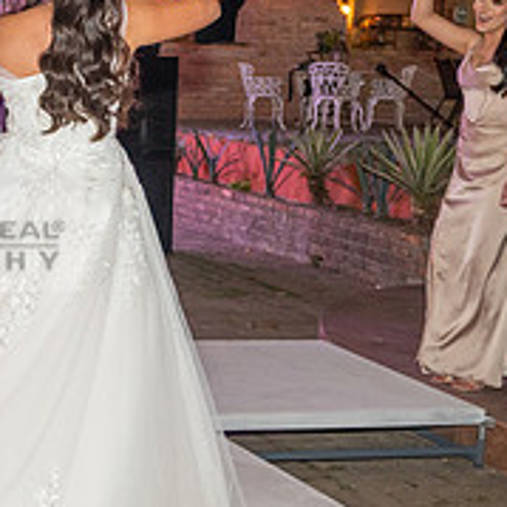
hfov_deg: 20.5
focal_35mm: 77
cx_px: -156
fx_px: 1276
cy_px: 222
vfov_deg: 22.5
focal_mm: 28
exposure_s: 1/160
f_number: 4
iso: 2000
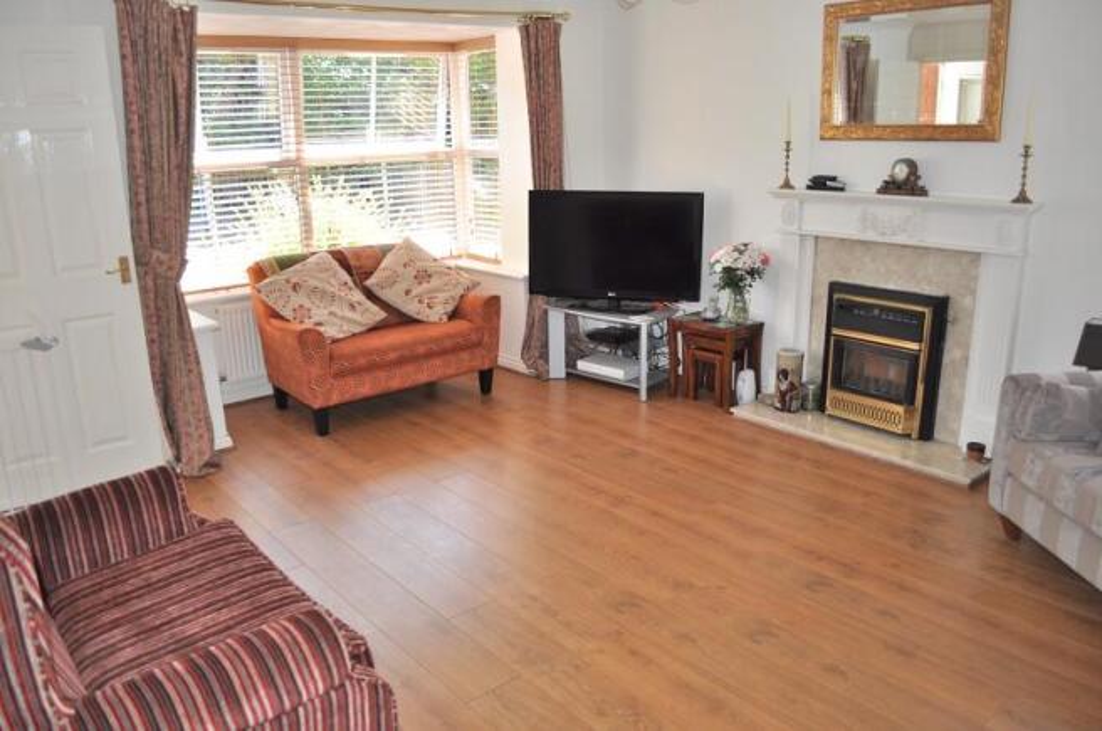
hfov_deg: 67.5
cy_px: 366
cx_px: 551
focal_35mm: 27
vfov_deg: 47.8
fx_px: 825
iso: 400
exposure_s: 1/200
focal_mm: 18
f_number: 3.5
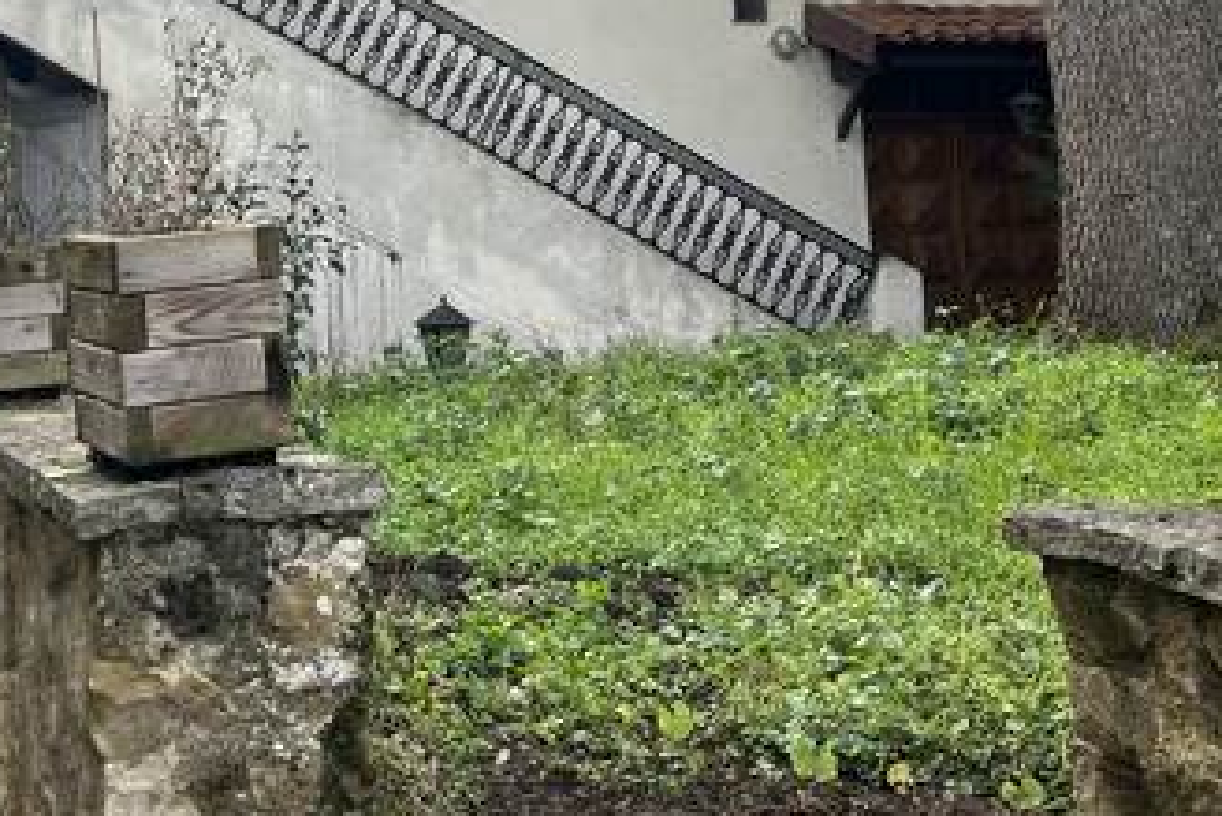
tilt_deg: +8.8
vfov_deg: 19.6
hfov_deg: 30.0
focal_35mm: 66
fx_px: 2241
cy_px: -116
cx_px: 309
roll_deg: +2.6
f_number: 1.6
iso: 50
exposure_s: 1/520
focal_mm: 5.1
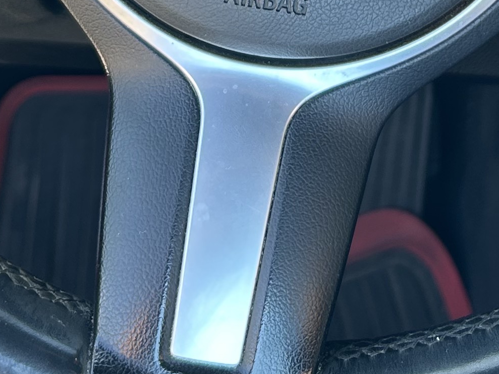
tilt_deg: -21.6
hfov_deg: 18.5
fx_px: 1528
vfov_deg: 13.1
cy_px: -202
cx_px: 295
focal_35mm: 106
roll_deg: +0.2
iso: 40
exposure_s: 1/122
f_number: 1.5
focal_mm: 5.7
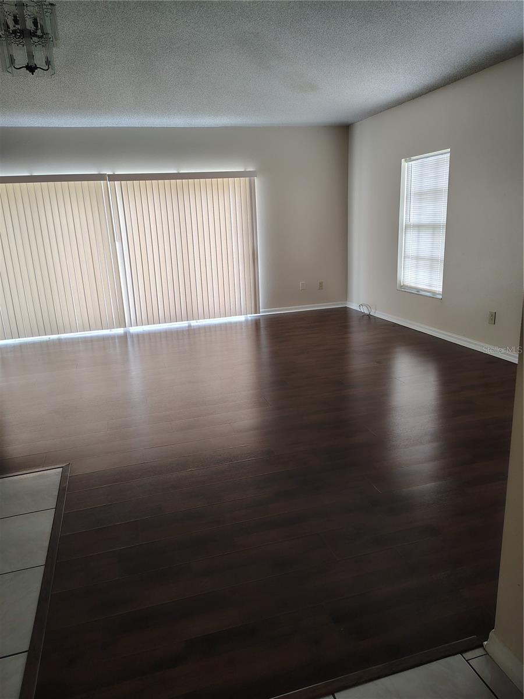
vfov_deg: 71.6
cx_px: 262
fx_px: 484
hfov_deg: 56.8
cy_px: 350
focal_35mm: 24
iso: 325
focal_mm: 5.56
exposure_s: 1/120
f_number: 1.8
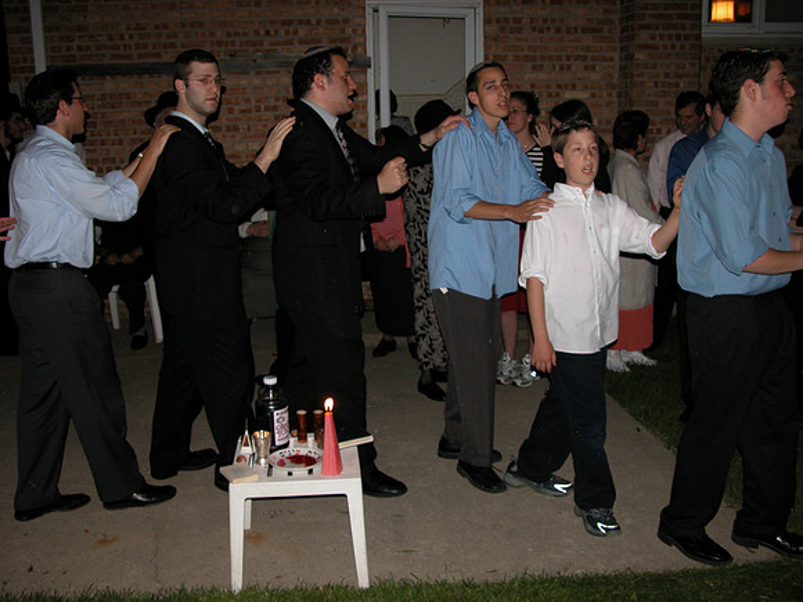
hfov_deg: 54.0
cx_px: 402
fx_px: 789
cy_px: 301
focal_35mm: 34
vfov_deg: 41.8
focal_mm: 8.9
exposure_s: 1/60
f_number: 2.8
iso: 100
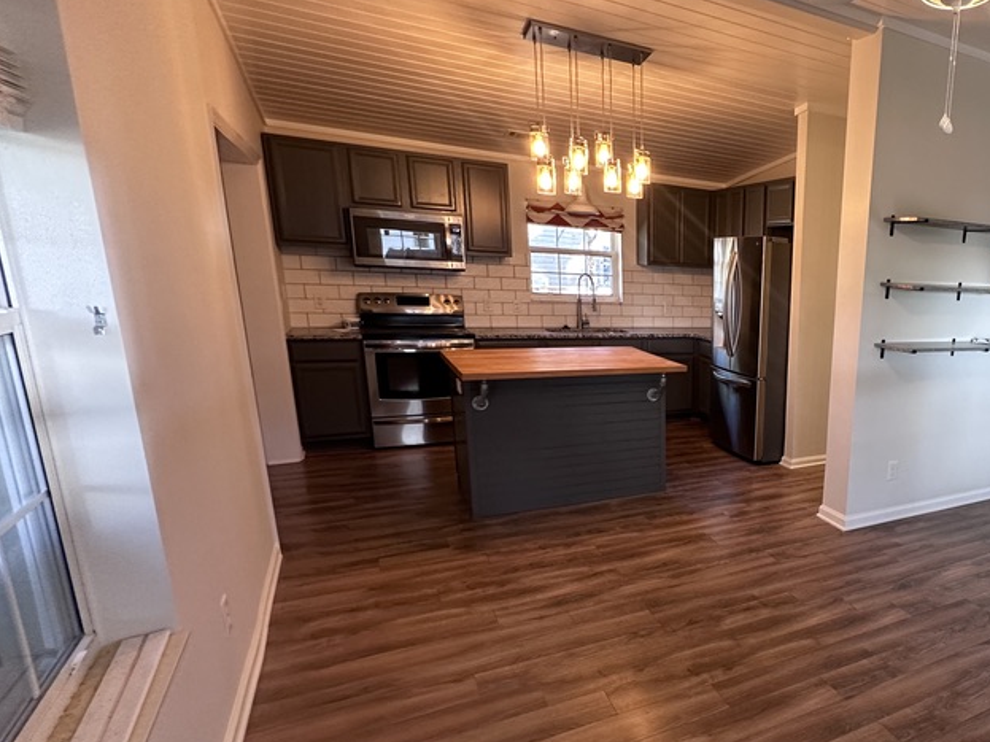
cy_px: 434
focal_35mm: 23
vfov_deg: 58.5
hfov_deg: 66.4
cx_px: 807
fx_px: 658
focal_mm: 2.22
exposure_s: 1/60
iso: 250
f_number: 2.2
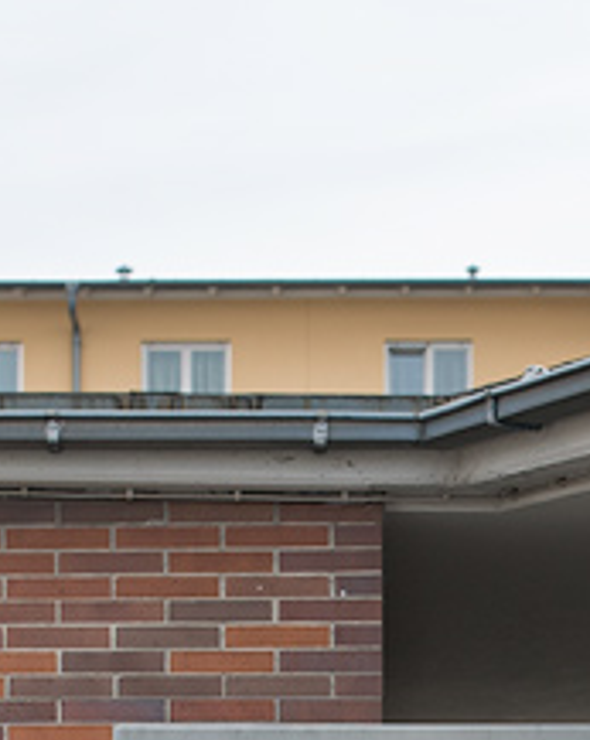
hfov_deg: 8.4
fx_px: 3981
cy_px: 1076
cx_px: 546
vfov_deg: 10.3
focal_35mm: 182
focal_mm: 35
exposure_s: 1/640
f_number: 4
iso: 100
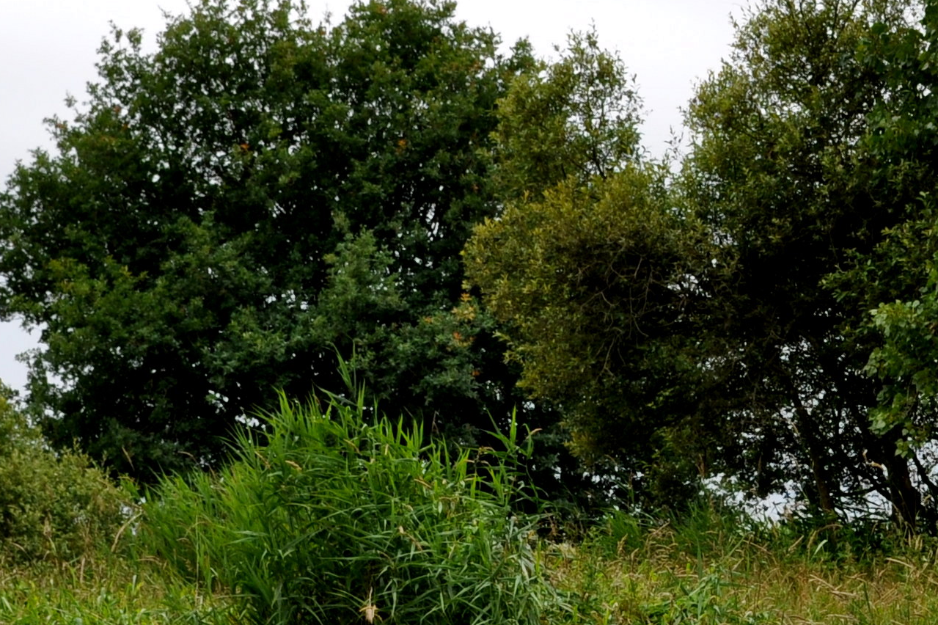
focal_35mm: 201
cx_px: 963
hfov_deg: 10.1
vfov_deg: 6.8
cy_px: 781
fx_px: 5235
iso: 200
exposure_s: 1/200
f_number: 10
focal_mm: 40
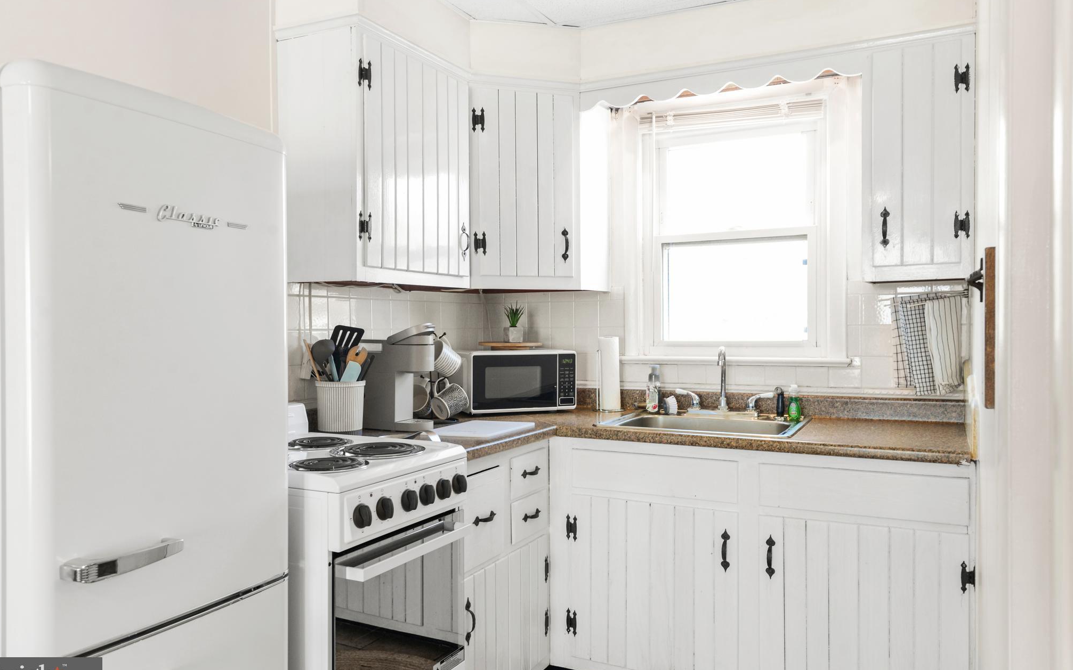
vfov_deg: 44.5
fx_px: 819
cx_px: 530
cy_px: 332
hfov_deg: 66.5
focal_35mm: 28
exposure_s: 1/25
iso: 800
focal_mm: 27
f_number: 7.1
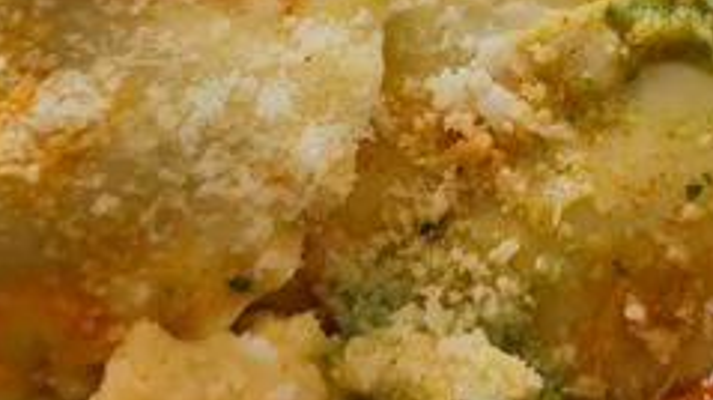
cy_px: -149
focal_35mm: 105
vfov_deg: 11.2
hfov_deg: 19.9
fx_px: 1984
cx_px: 680
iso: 20
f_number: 1.7
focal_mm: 6.3
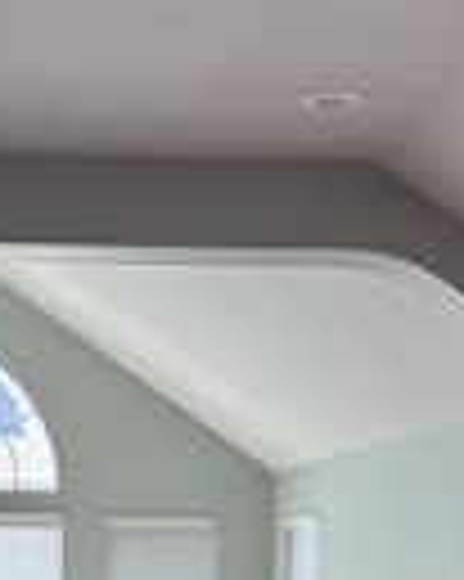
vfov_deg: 20.2
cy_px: 618
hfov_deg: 16.6
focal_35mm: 91
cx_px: 18
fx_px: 1564
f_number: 1.78
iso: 125
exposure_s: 1/60
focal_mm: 6.86
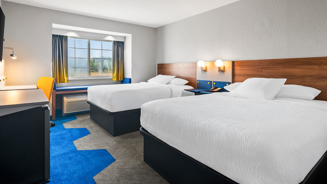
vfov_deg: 62.2
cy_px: 82
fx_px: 152
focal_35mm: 18
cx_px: 164
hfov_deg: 94.2
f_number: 5
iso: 400
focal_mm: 11
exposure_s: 1/20
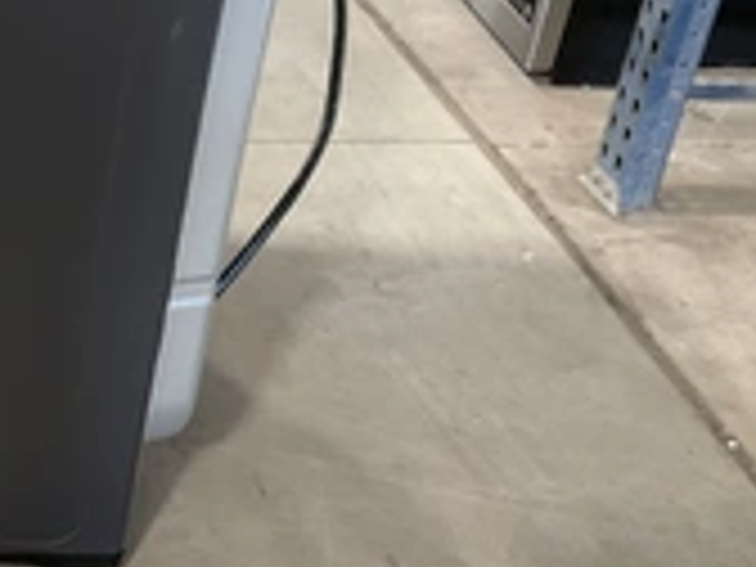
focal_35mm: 69
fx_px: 1507
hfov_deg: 25.5
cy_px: 45
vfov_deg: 20.8
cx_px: -135
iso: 200
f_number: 1.8
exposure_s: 1/60
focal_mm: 3
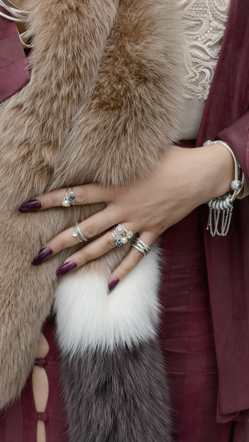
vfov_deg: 28.6
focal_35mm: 74
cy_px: 220
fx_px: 869
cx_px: 112
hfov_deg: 16.3
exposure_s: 1/100
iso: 640
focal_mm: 70
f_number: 6.3
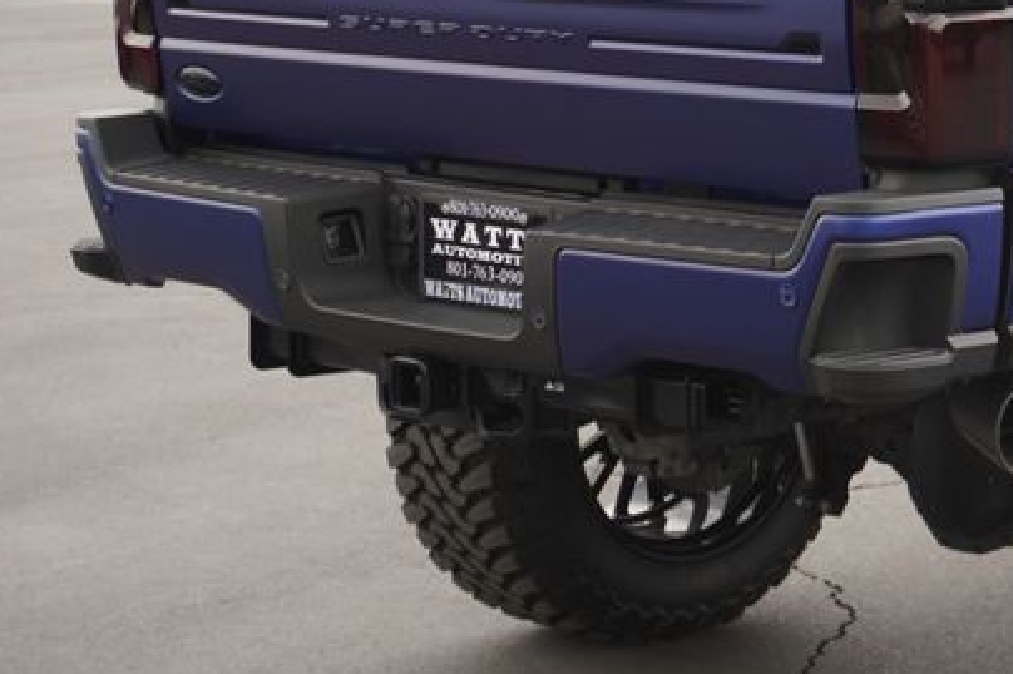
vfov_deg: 12.4
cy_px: 180
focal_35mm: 110
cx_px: 1246
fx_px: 3101
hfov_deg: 17.6
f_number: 5
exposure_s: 1/80
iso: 100
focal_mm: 29
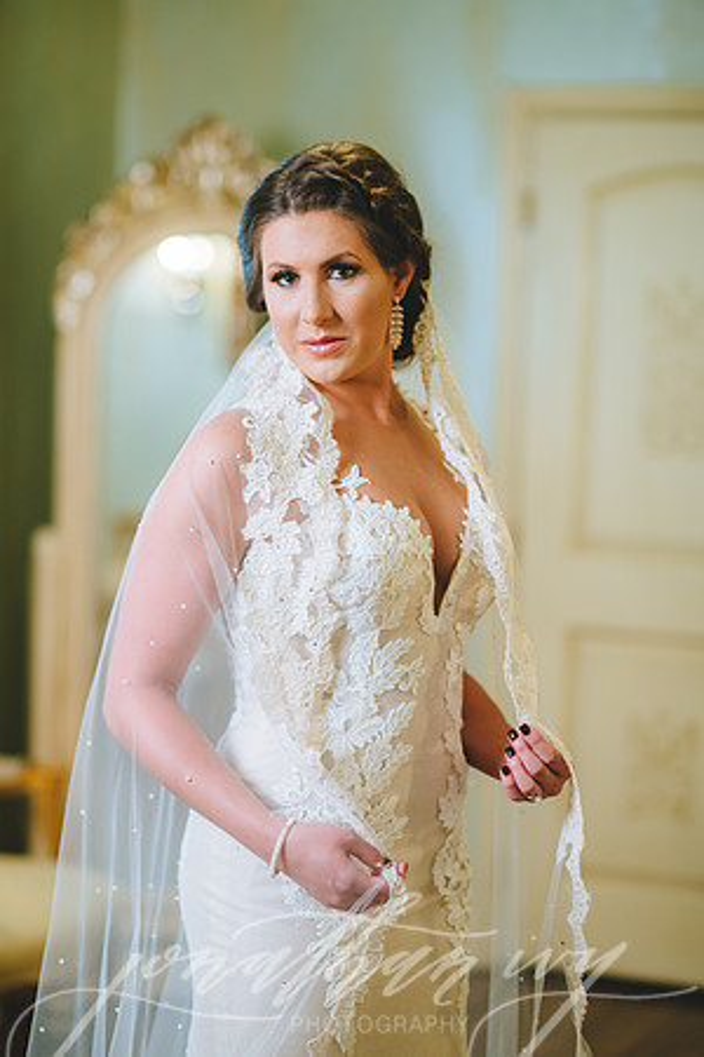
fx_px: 2493
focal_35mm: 85
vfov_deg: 23.9
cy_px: 528
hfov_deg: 16.1
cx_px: 352
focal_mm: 85
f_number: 2
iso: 400
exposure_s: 1/125
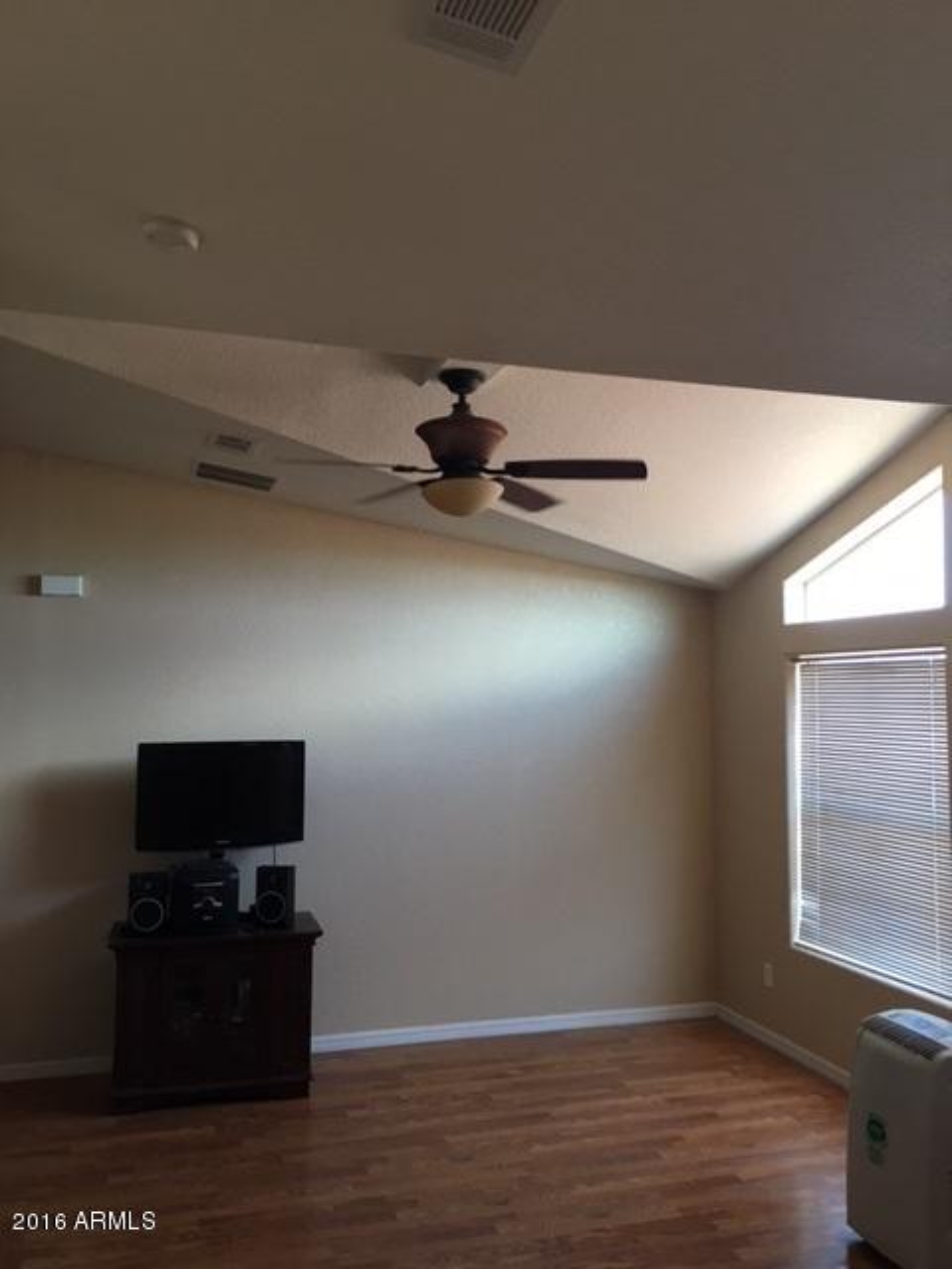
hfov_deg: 48.2
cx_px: 476
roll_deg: +0.6
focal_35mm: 29
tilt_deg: +3.6
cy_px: 634
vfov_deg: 61.7
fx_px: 1063
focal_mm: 4.15
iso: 32
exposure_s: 1/30
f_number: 2.2
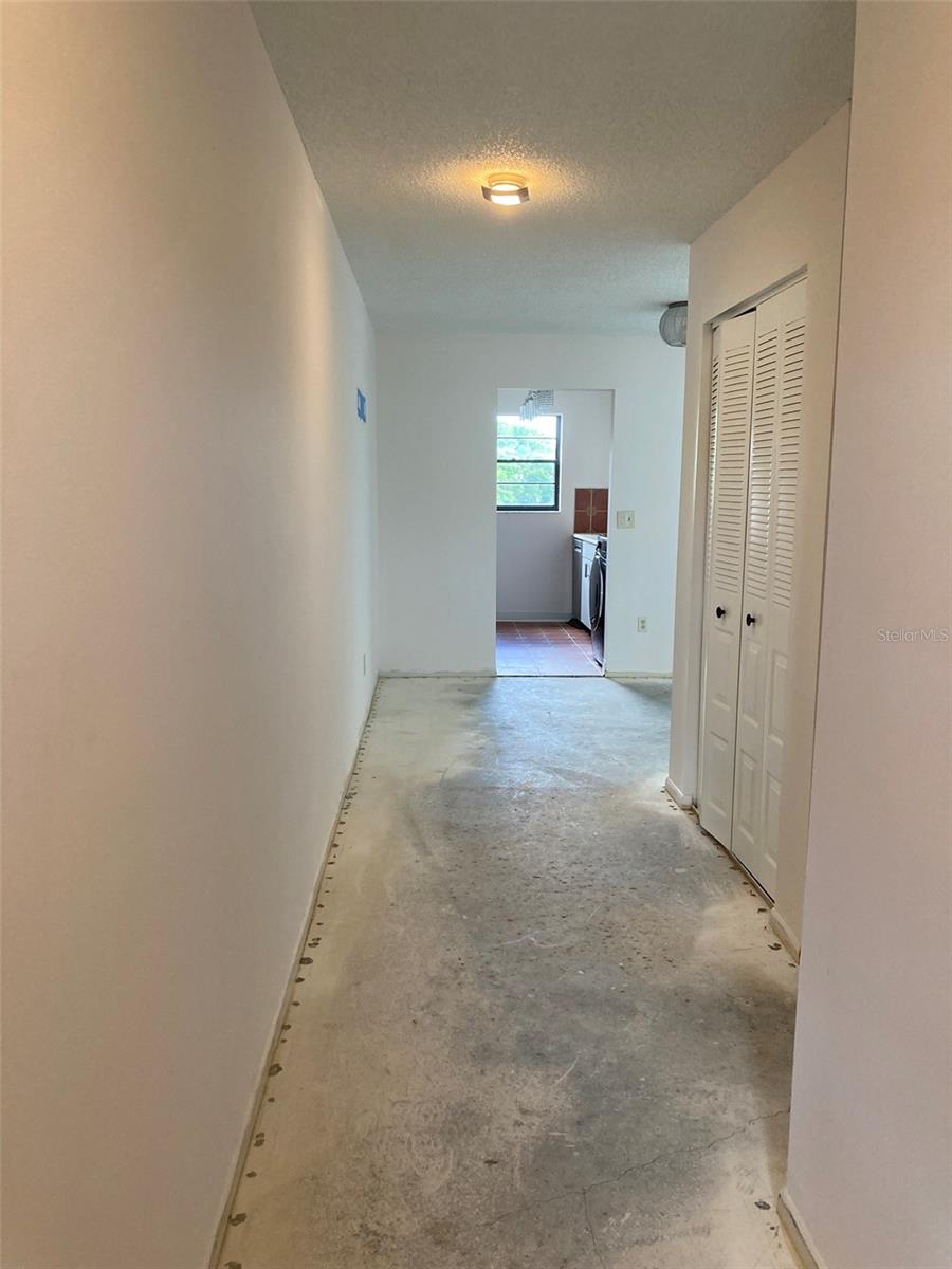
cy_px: 634
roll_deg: +0.2
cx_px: 476
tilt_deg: -8.0
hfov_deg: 49.7
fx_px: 1027
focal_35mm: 28
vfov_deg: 63.4
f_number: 1.8
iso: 100
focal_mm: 3.99
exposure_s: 1/60
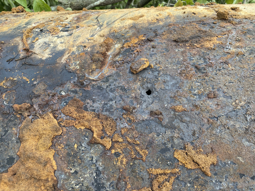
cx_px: 128
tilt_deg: -39.4
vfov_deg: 53.1
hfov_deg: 67.3
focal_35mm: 26
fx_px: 192
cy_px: 96
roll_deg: +5.0
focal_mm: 4.25
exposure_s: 1/200
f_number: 1.8
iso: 32
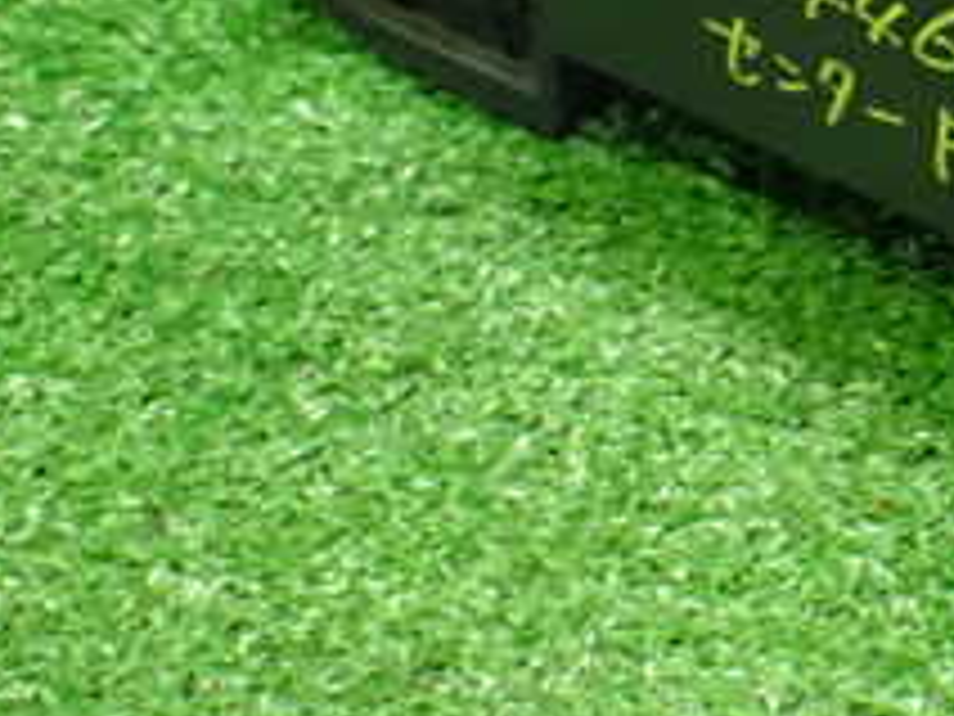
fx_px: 2343
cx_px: 1143
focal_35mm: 85
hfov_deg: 21.4
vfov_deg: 17.2
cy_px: 95
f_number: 2.3
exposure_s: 1/40
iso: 800
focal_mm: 5.4
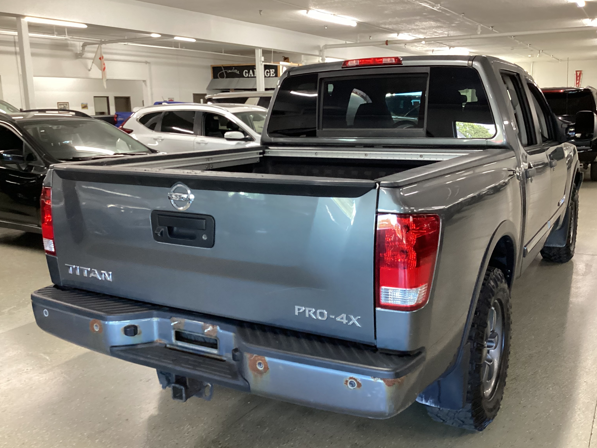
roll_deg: -0.1
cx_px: 313
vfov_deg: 42.9
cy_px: 229
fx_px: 569
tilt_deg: -12.7
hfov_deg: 55.3
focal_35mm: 33
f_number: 2.4
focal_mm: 3.3
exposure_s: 1/60
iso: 320
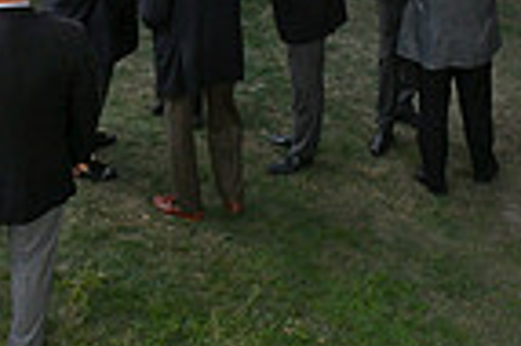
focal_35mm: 69
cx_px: 153
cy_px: -180
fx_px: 997
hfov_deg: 29.0
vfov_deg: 17.6
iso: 1000
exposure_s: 1/100
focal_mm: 17
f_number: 3.5
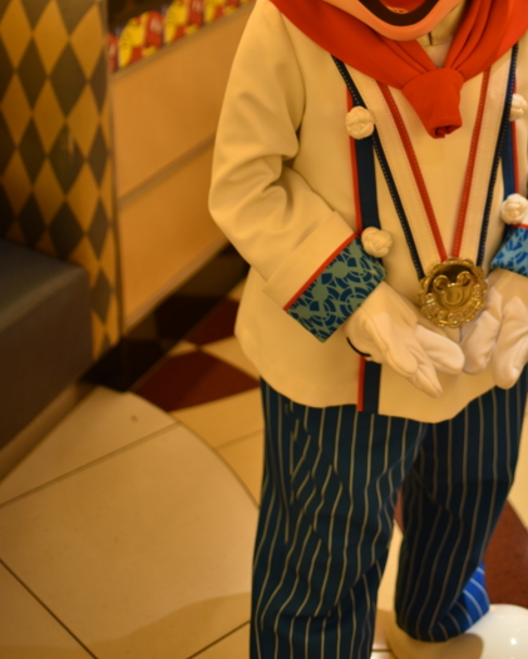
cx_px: 398
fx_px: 1250
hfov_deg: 23.6
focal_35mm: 64
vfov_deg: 28.2
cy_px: 36
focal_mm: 35
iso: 220
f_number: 2
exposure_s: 1/40
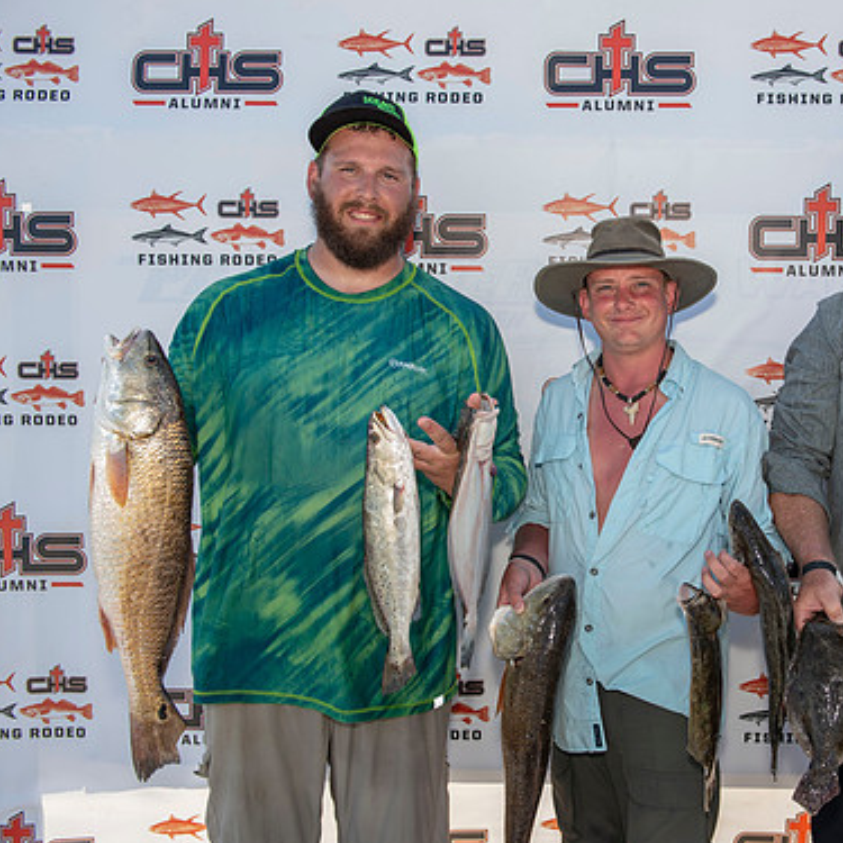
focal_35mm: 42
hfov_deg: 39.2
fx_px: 1157
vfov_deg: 40.0
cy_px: 429
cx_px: 609
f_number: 4.5
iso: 50
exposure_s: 1/160
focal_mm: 32
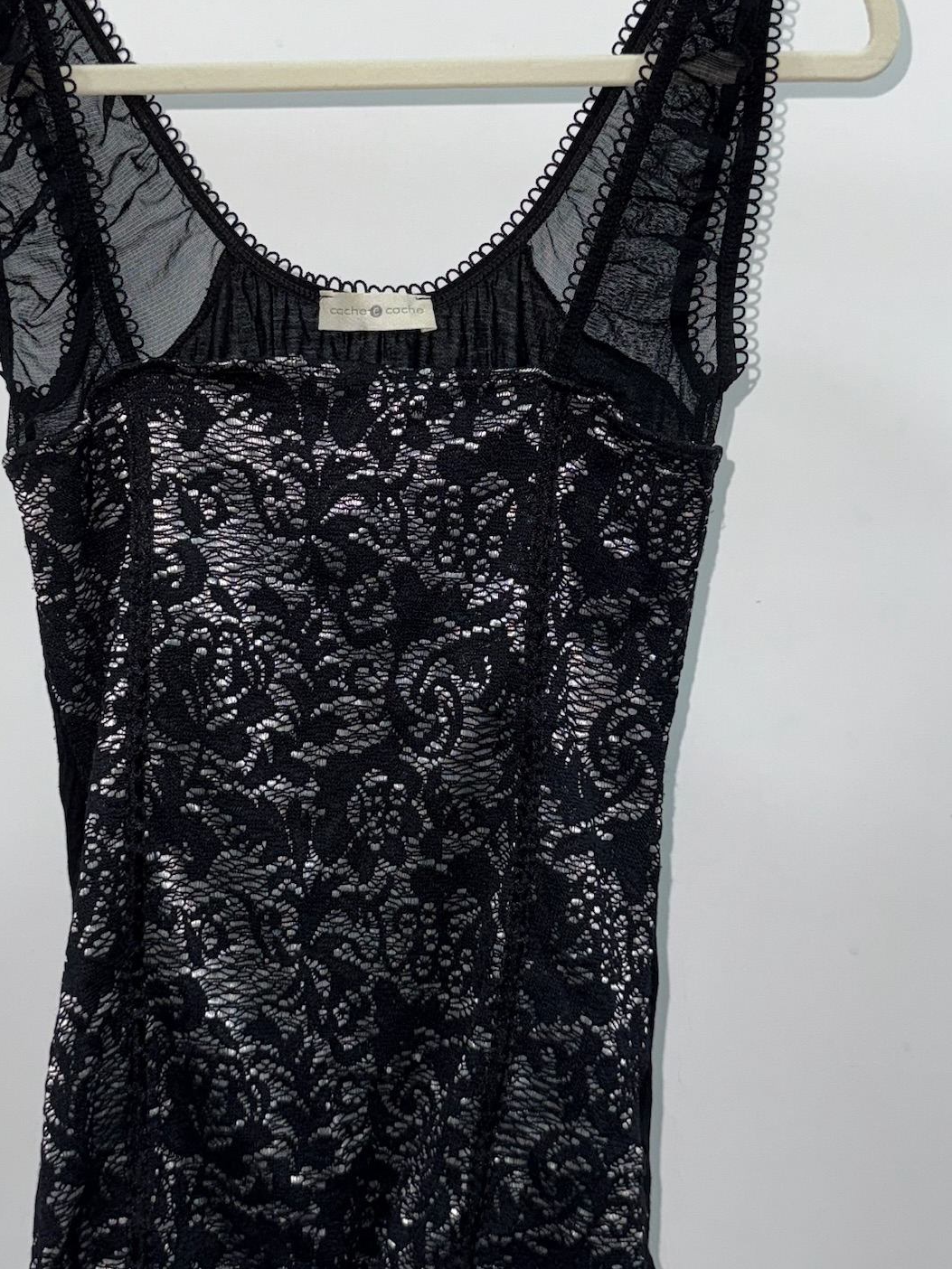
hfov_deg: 40.5
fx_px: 1283
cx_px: 374
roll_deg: -0.9
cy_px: 590
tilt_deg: -5.2
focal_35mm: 35
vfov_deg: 52.6
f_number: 1.78
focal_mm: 6.76
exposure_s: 1/55
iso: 100
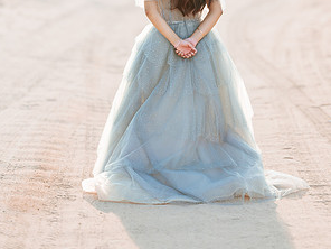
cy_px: 8
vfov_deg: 7.5
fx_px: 1884
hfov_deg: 10.0
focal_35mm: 197
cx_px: 164
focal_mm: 135
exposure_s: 1/2000
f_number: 1.8
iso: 100
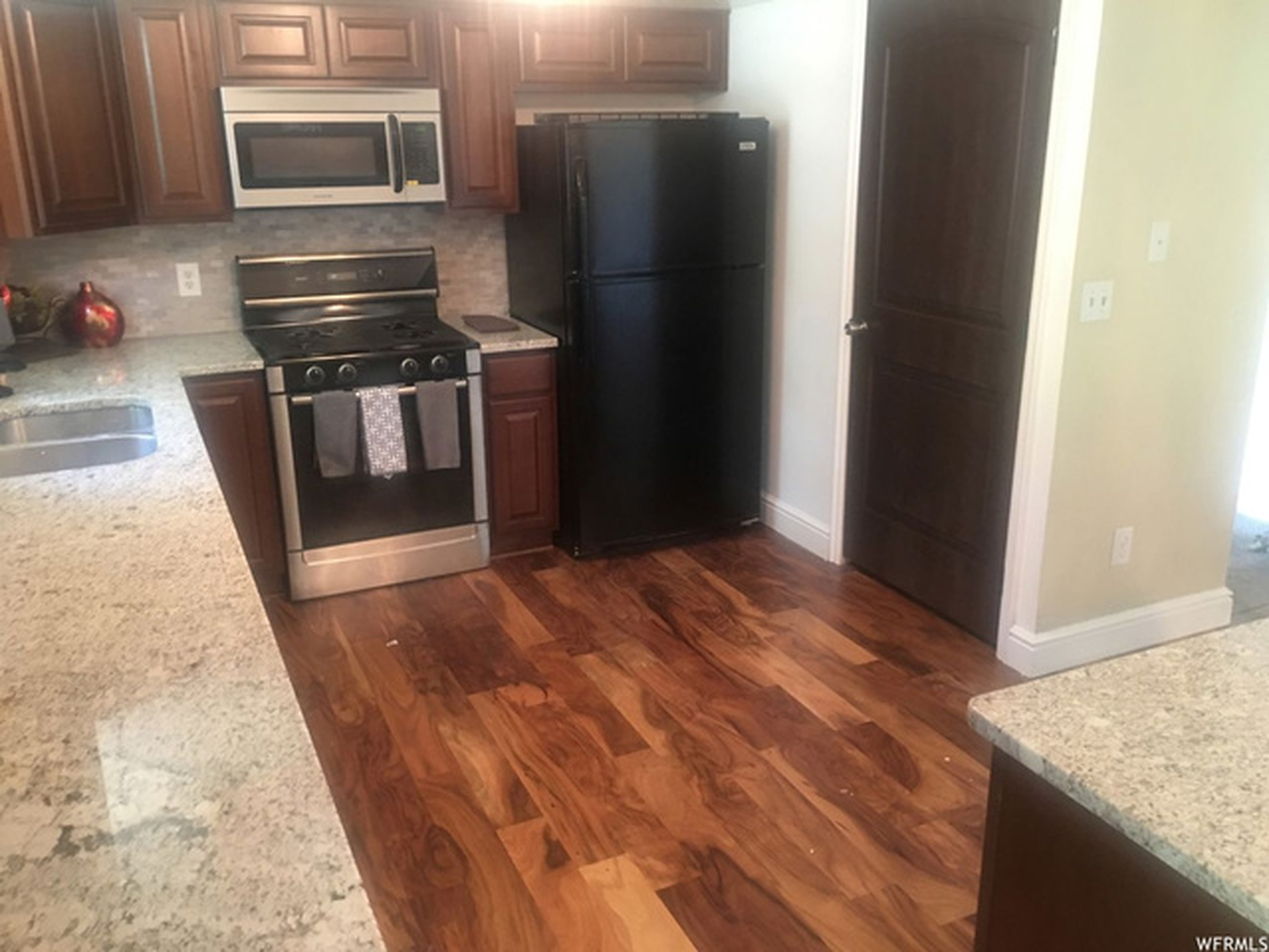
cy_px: 476
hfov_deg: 61.7
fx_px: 1063
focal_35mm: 29
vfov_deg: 48.2
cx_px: 634
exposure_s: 1/4
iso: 50
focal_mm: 4.15
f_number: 2.2
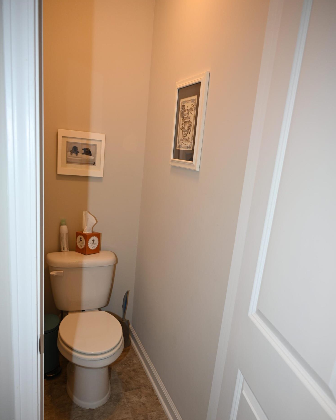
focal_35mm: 28
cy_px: 241
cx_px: 173
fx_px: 348
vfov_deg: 61.9
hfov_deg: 51.5
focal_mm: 24
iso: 320
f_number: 4
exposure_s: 1/60
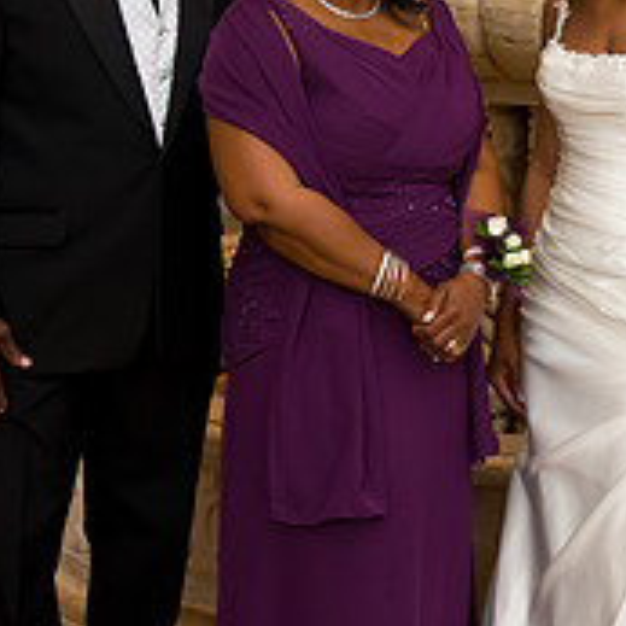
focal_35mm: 97
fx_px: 1985
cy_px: 29
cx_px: 507
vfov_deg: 17.6
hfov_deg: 17.8
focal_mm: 34
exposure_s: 1/125
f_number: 3.2
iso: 1600
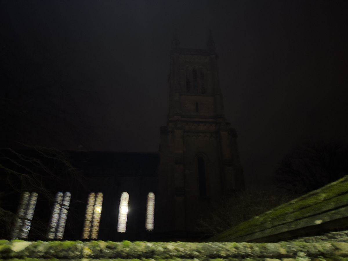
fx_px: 241
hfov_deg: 71.6
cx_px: 174
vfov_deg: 56.8
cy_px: 130
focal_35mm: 24
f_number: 1.78
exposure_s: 1/15
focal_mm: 6.76
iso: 6400
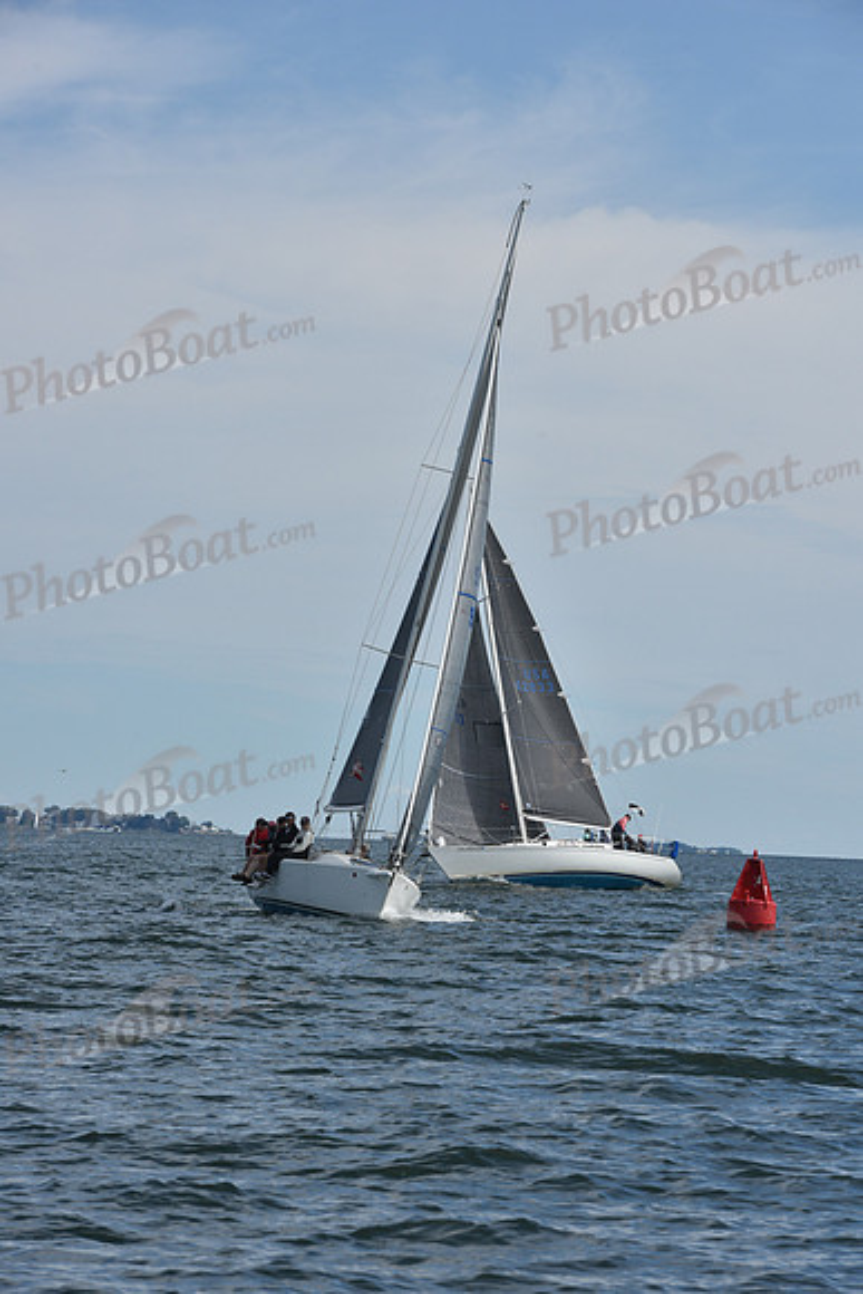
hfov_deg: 9.2
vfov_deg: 13.7
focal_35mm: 150
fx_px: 5390
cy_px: 647
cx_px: 432
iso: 320
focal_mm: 150
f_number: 11
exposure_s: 1/1000
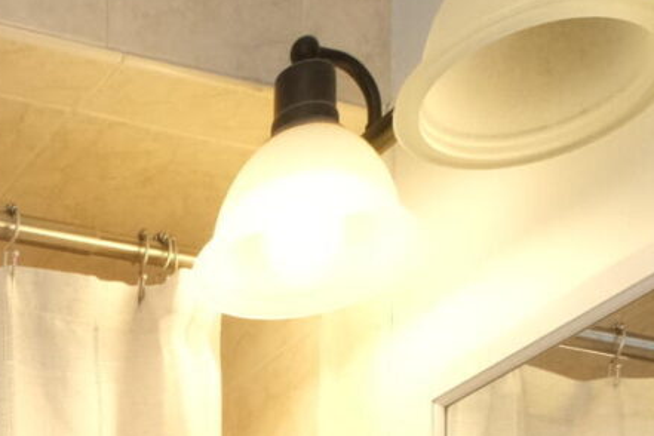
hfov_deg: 20.3
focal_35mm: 87
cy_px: 1092
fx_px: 1580
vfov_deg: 12.1
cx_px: -307
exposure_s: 1/60
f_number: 10
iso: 1600
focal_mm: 10
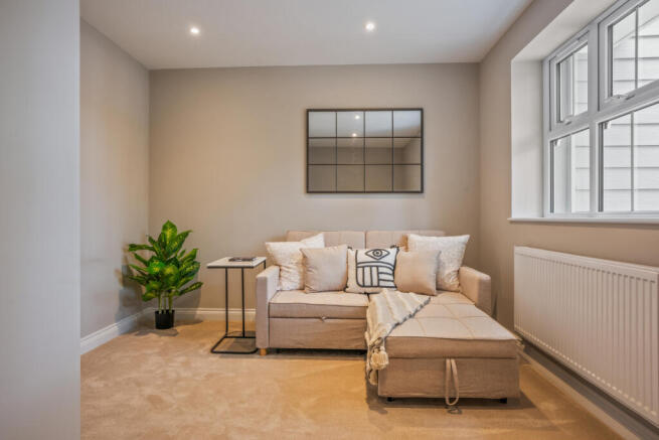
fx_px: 366
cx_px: 330
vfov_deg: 62.0
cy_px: 220
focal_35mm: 20
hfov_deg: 84.0
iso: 200
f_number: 10
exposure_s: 1/2
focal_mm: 20
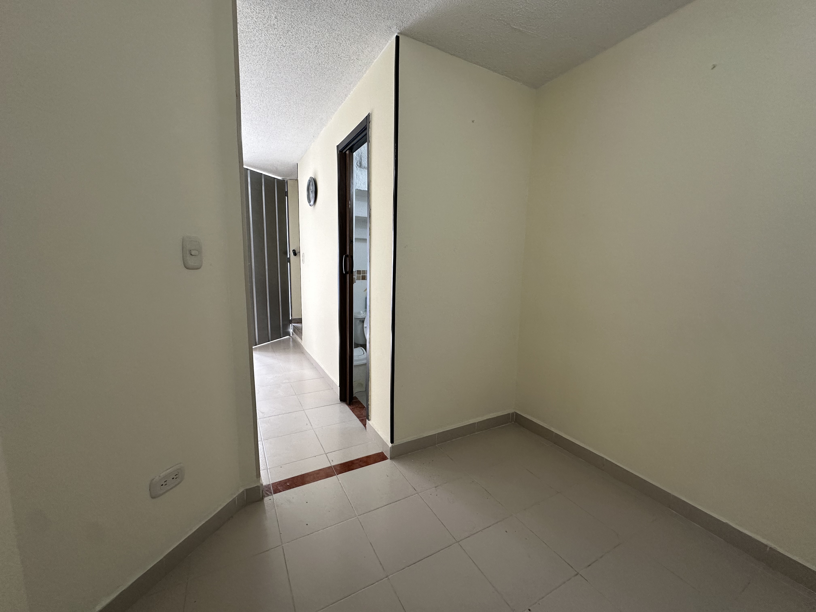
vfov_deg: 85.7
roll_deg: -0.8
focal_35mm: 14
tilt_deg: -7.4
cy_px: 306
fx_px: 330
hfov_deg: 102.1
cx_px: 408
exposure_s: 1/120
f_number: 2.2
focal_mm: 2.22
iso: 200
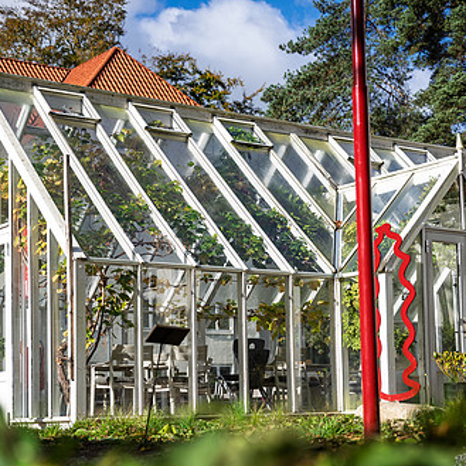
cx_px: 227
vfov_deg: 23.1
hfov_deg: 23.1
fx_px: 1142
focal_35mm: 75
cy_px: 254
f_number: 2.8
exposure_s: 1/1600
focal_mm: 50
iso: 64
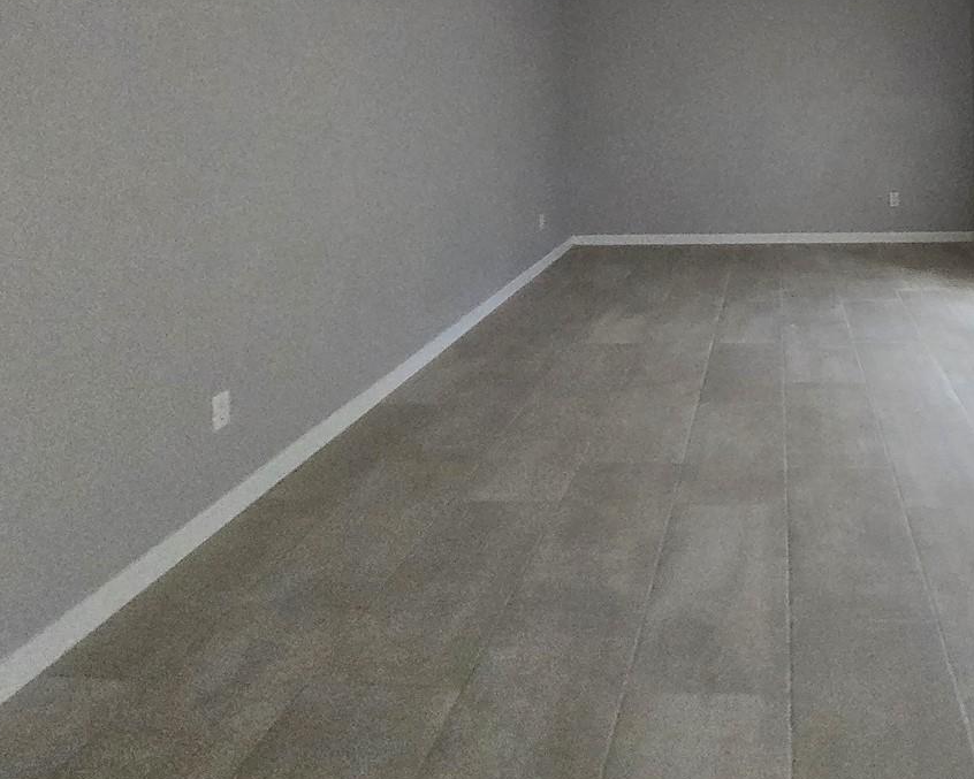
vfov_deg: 52.8
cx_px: 718
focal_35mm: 24
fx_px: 692
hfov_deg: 66.3
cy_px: 104
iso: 500
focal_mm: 1.7
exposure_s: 1/100
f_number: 2.2
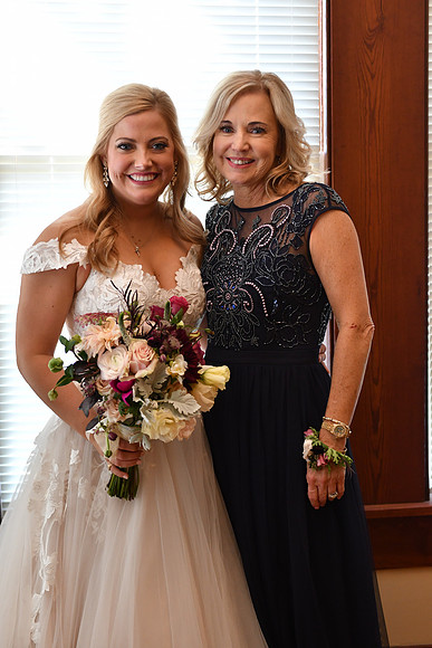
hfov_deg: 20.6
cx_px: 216
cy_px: 324
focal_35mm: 66
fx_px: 1187
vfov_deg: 30.5
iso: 1000
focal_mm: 44
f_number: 2.8
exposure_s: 1/160
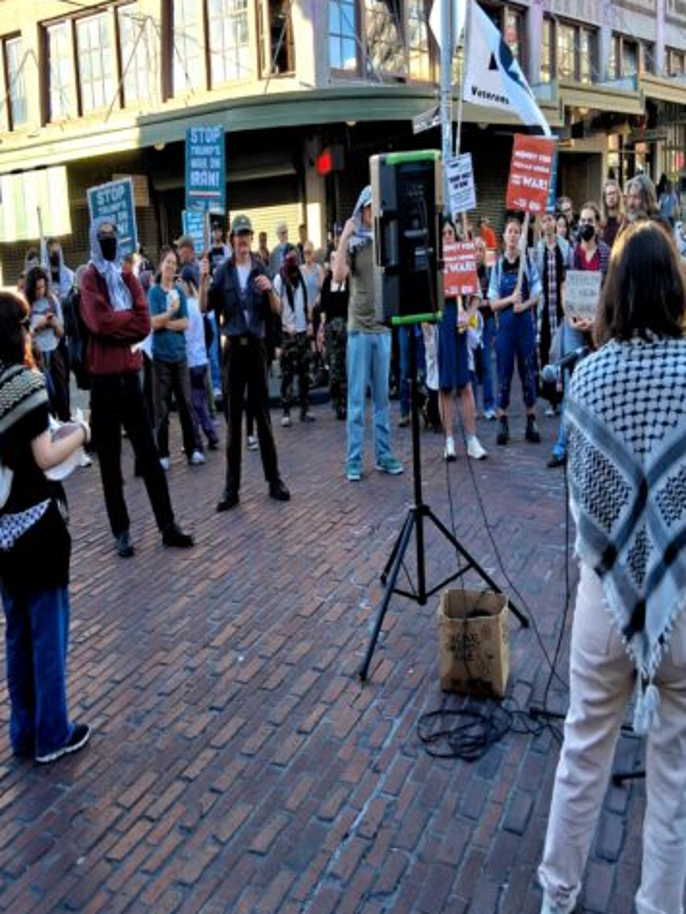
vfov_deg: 63.4
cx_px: 323
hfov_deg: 49.7
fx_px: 740
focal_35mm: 28
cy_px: 457
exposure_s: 1/120
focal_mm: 3.98
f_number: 1.8
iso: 25
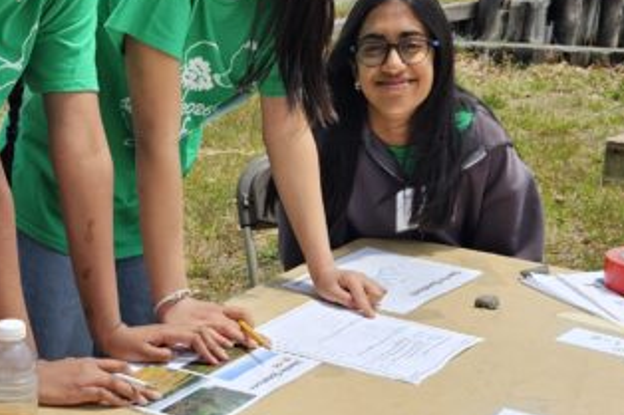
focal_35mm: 78
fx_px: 1351
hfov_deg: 25.5
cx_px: 111
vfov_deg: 17.5
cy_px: 224
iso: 25
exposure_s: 1/1449
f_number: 1.8
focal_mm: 5.4
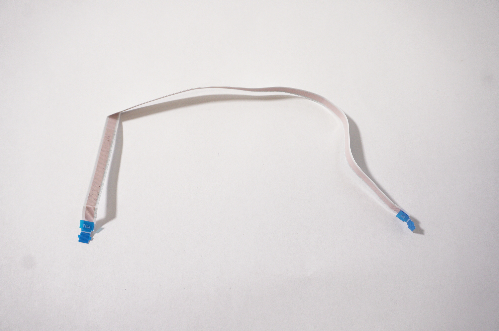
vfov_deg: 36.8
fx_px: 499
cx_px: 250
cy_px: 166
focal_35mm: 36
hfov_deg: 53.2
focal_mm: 24
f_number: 5.6
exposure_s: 1/200
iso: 1250
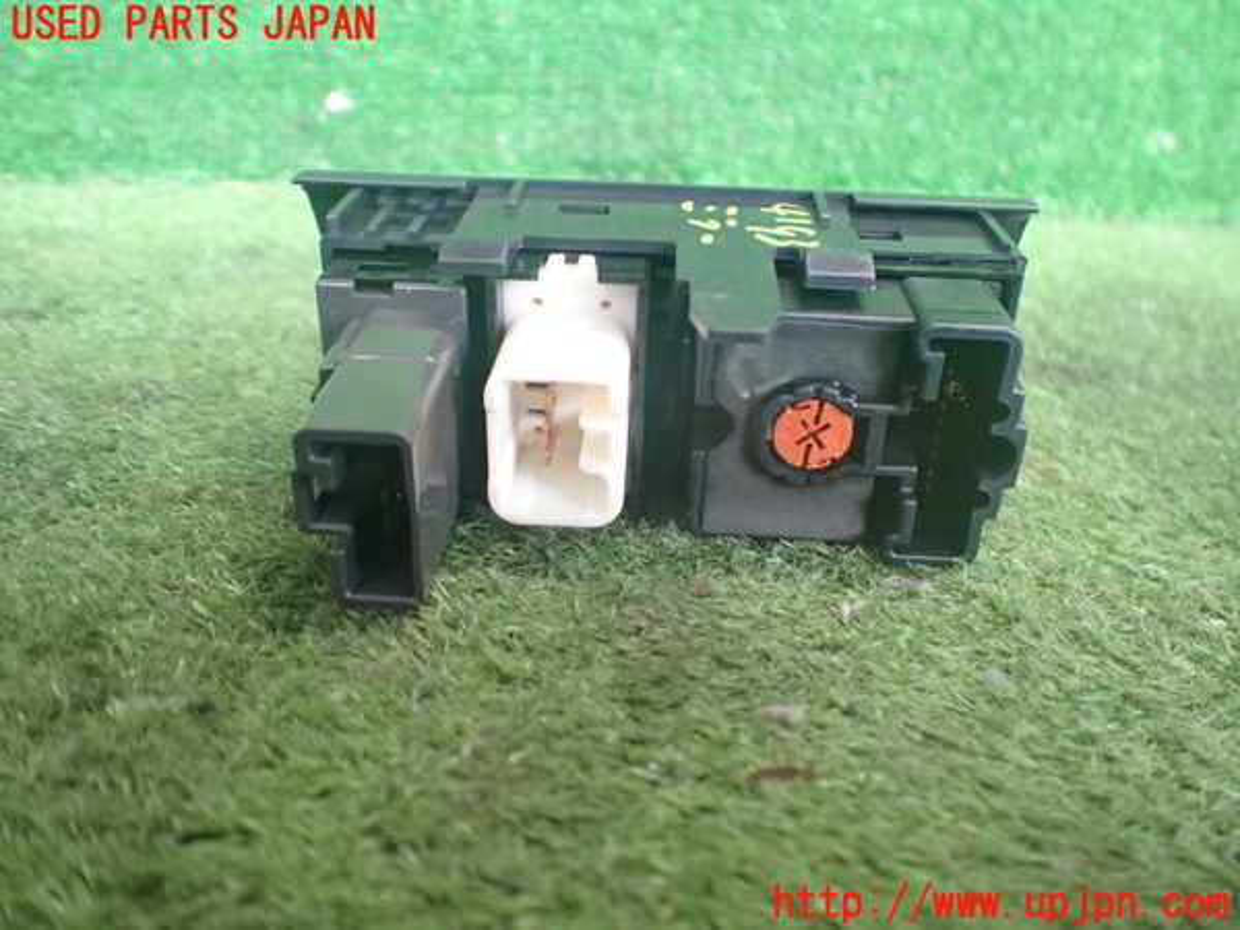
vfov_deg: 46.8
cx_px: 620
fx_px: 1075
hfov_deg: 60.0
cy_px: 465
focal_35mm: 30
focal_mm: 5.4
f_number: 2.3
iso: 800
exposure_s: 1/50
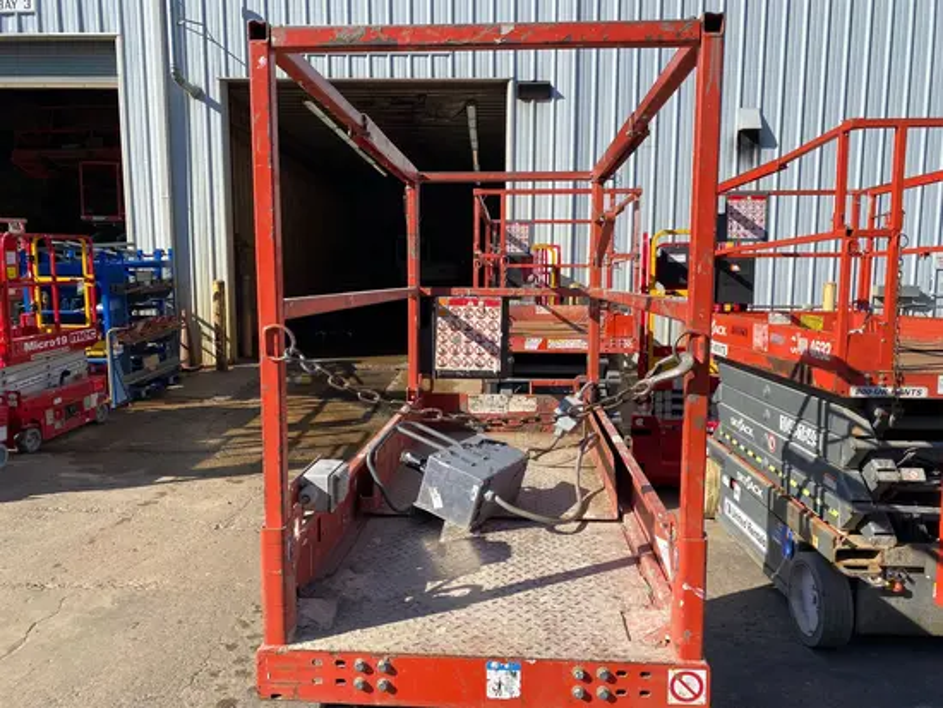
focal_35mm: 26
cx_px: 472
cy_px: 354
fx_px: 709
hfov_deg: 67.3
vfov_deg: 53.1
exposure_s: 1/2315
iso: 32
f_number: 1.8
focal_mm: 4.25
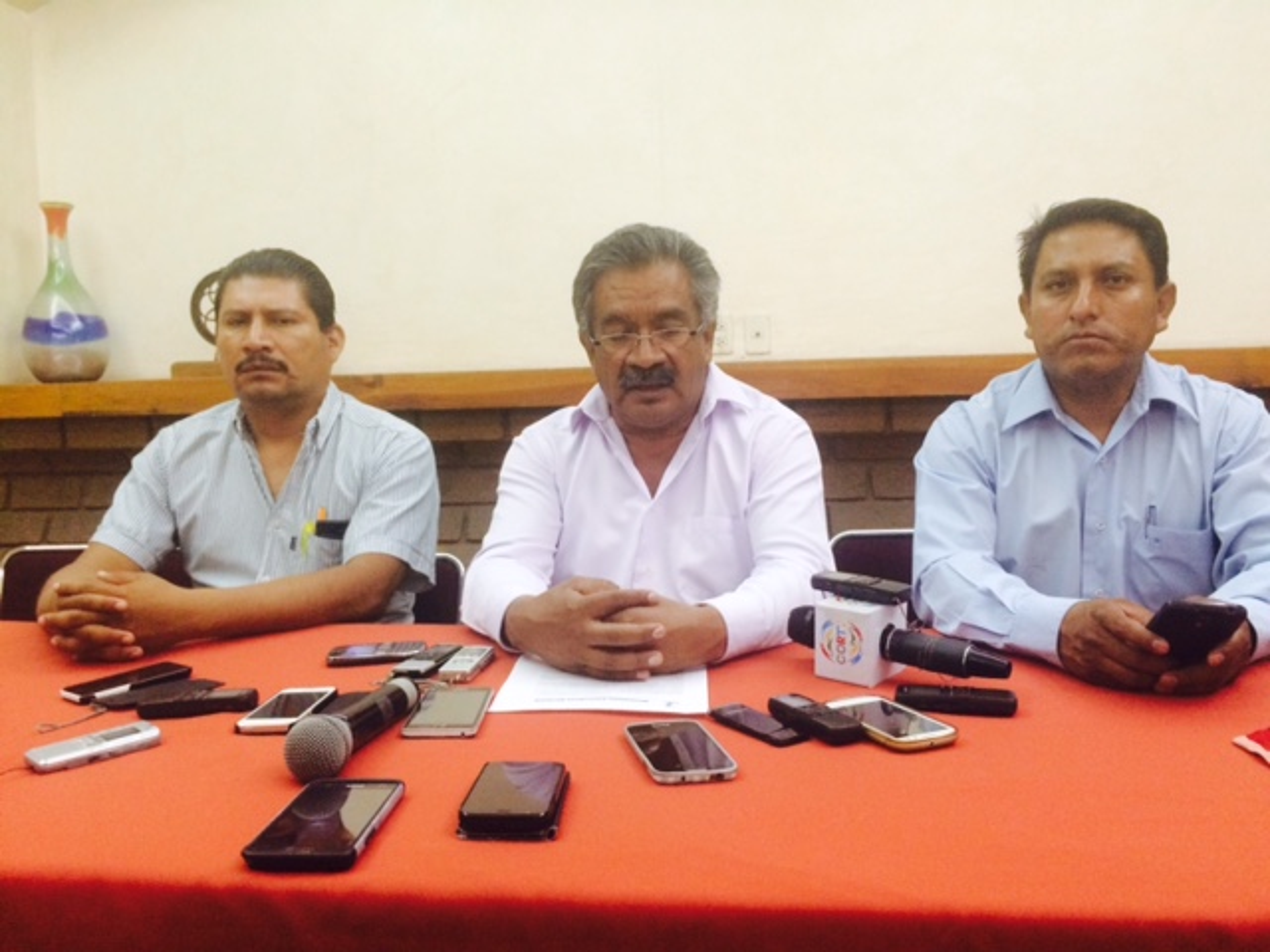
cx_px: 635
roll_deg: +1.4
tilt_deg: -6.2
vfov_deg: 48.2
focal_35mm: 29
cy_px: 476
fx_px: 1064
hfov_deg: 61.7
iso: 200
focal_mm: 4.15
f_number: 2.2
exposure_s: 1/30
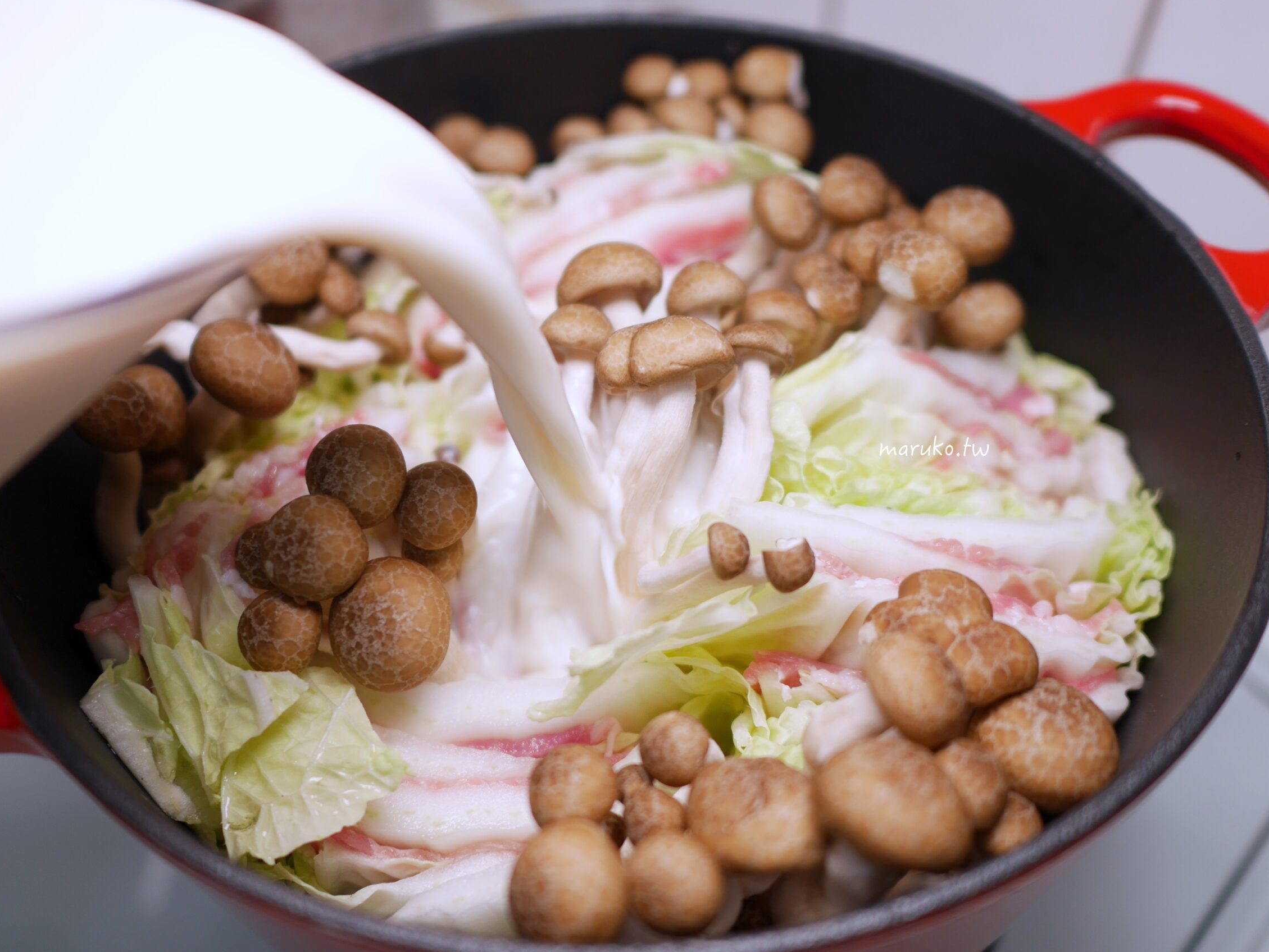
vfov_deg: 41.8
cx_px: 627
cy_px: 518
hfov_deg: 53.9
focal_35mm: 34
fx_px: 1247
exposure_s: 1/160
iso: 200
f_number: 1.8
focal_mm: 15
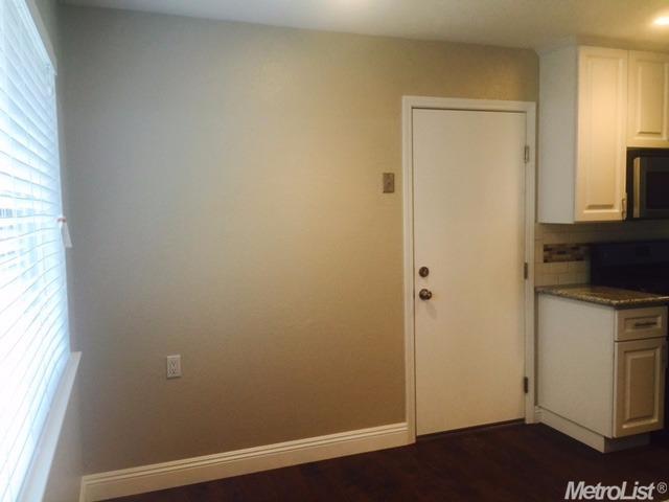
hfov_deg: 61.7
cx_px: 334
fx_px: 560
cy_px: 251
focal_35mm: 29
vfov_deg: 48.2
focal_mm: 4.15
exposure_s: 1/30
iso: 40
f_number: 2.2
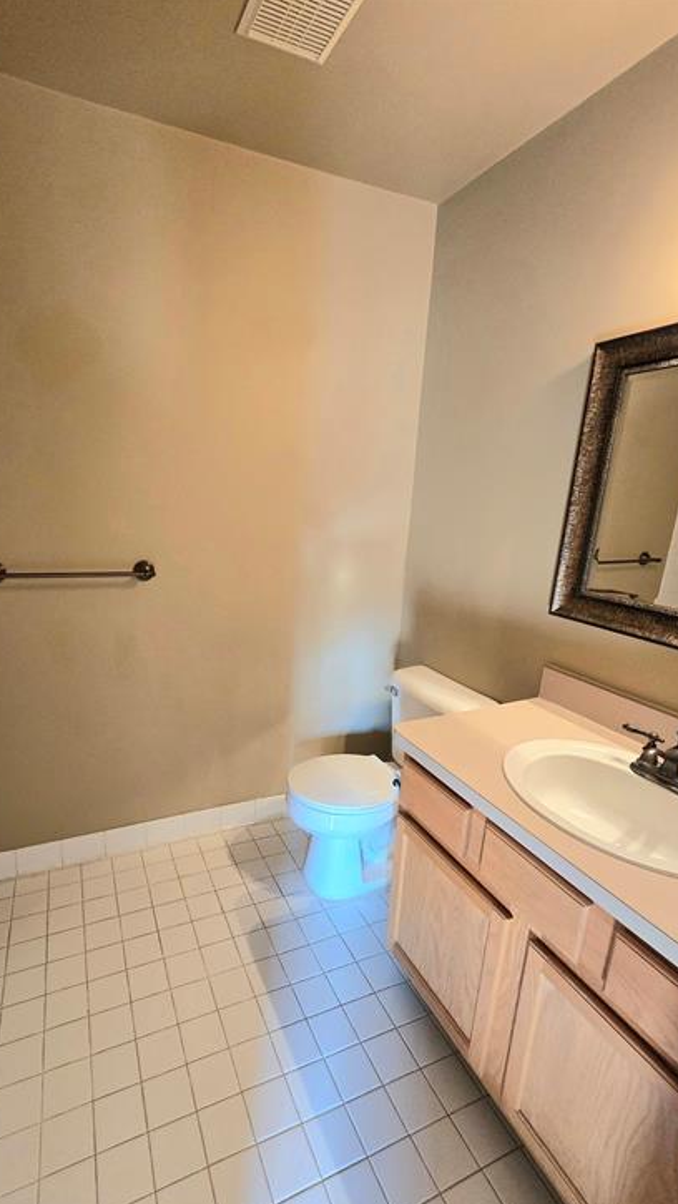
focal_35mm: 15
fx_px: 479
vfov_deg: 102.9
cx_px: 294
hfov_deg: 70.2
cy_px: 631
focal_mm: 2.2
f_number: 2.2
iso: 500
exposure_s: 1/60.2
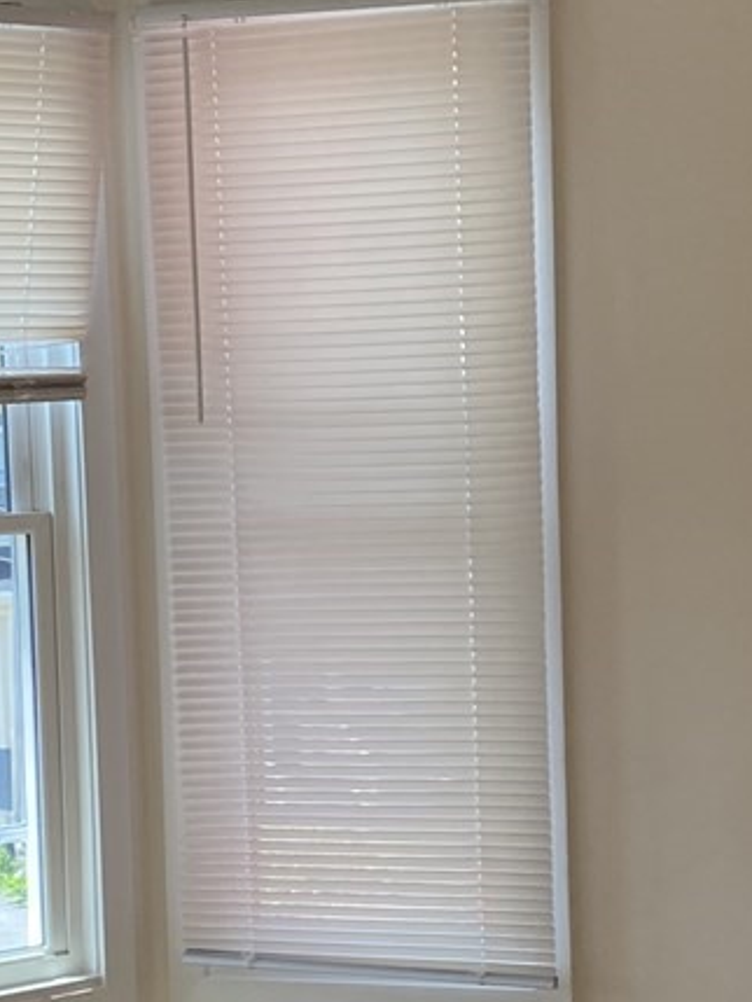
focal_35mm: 93
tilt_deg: -4.5
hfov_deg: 15.9
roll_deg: +1.3
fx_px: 2692
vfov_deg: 21.0
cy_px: 705
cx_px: 388
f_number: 1.8
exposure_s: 1/173
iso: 32
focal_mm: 4.25
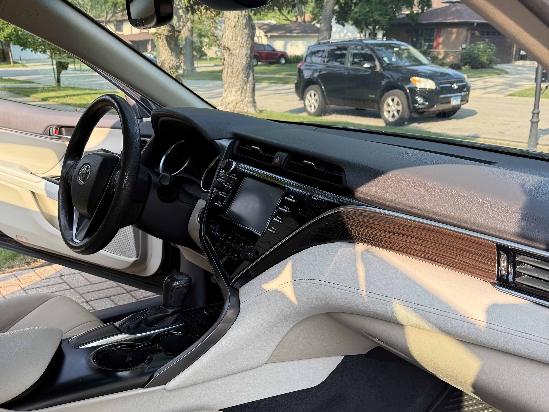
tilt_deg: -23.2
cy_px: 291
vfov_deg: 42.1
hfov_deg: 55.3
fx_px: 523
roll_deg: +1.0
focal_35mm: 33
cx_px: 273
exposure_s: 1/481
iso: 80
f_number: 1.78
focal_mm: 6.76
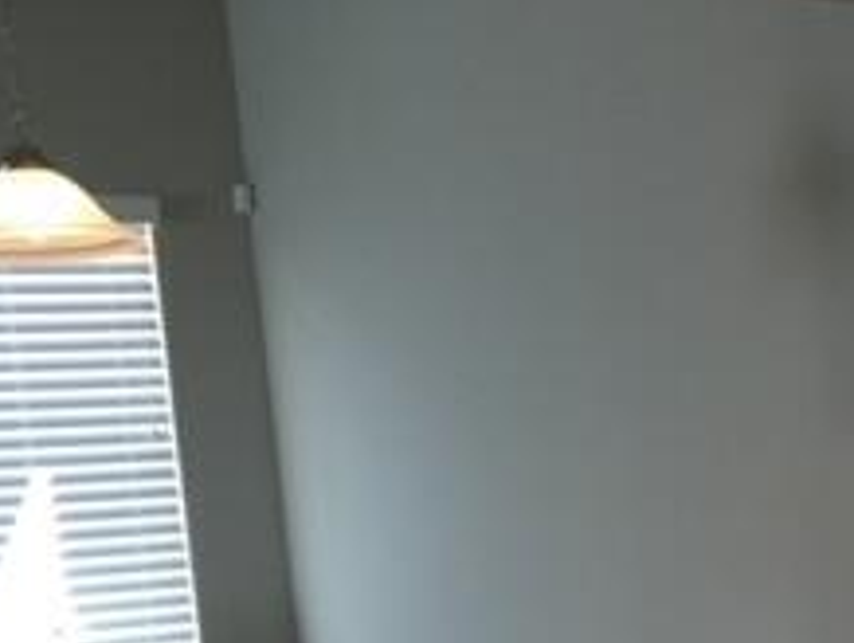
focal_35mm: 85
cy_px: 843
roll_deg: +3.0
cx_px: 893
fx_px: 2099
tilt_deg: -9.6
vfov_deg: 16.4
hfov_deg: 22.0
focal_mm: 4.15
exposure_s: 1/33
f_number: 2.2
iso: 40
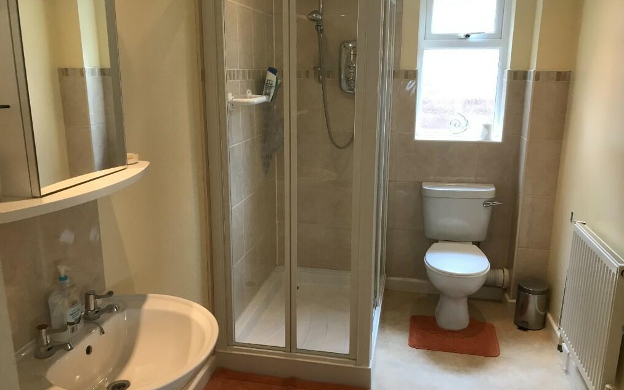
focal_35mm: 30
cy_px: 201
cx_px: 315
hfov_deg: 62.9
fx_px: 510
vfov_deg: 41.8
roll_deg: +0.9
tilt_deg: -11.8
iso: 40
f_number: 1.8
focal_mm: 3.99
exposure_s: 1/25
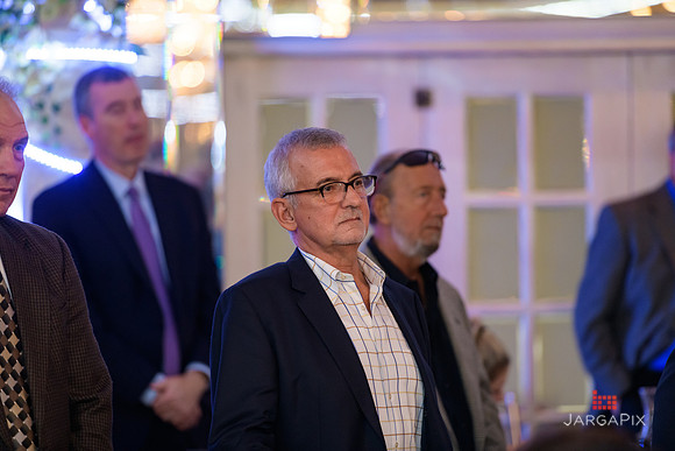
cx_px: 338
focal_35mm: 200
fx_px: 3751
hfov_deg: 10.3
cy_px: 226
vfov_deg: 6.9
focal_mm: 200
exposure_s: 1/125
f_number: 3.2
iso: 1600
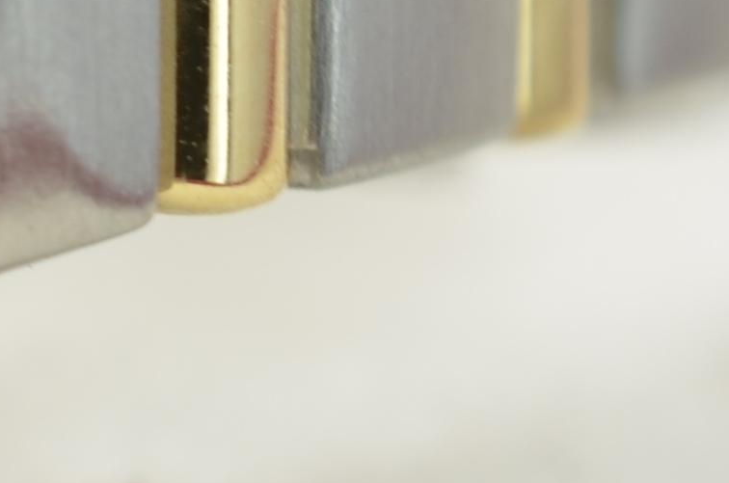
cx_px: -1012
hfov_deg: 5.1
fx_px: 7903
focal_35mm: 391
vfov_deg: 3.5
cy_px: -362
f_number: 8
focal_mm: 40
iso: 125
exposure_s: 1/50
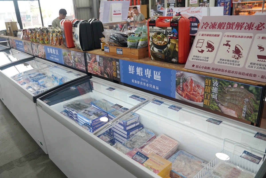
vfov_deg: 46.4
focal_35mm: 28
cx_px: 133
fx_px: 207
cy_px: 89
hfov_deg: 65.5
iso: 640
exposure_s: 1/160
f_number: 4
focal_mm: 28
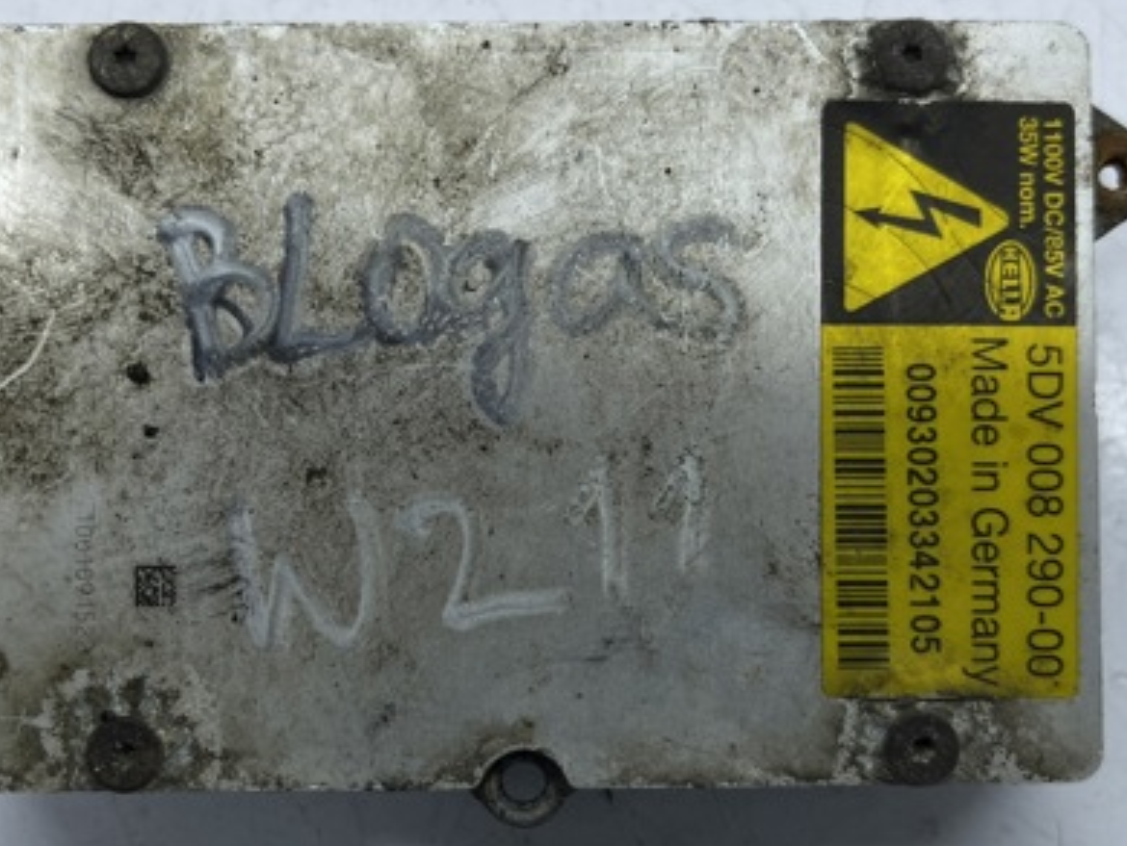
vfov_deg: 35.2
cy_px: 390
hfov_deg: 45.7
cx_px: 532
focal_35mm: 41
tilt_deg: -73.1
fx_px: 1336
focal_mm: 5.1
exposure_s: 1/446
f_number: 1.6
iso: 32
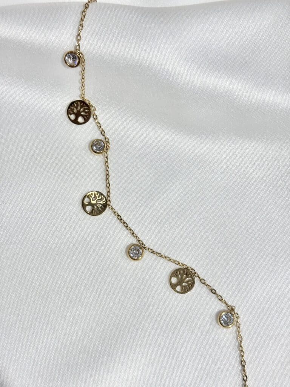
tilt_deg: -71.2
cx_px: 145
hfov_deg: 28.0
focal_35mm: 52
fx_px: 581
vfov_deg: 36.8
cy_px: 194
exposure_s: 1/347
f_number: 1.6
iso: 32
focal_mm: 5.96
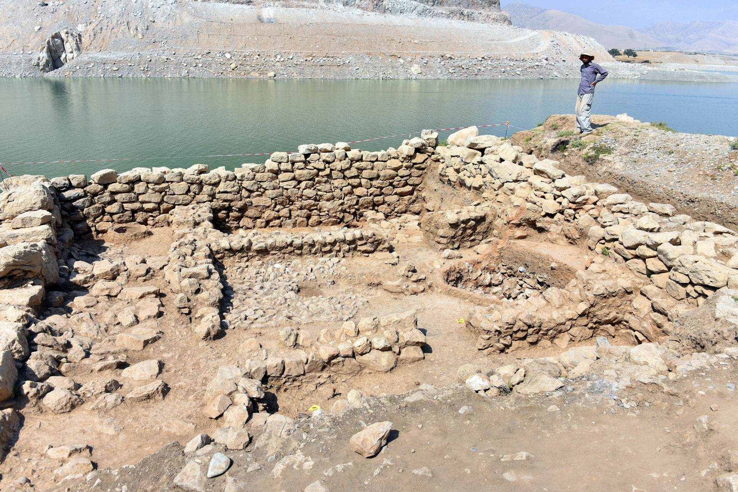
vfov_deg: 46.4
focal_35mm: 28
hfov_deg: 65.4
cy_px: 246
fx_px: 574
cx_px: 369
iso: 100
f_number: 9
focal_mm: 28
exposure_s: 1/320
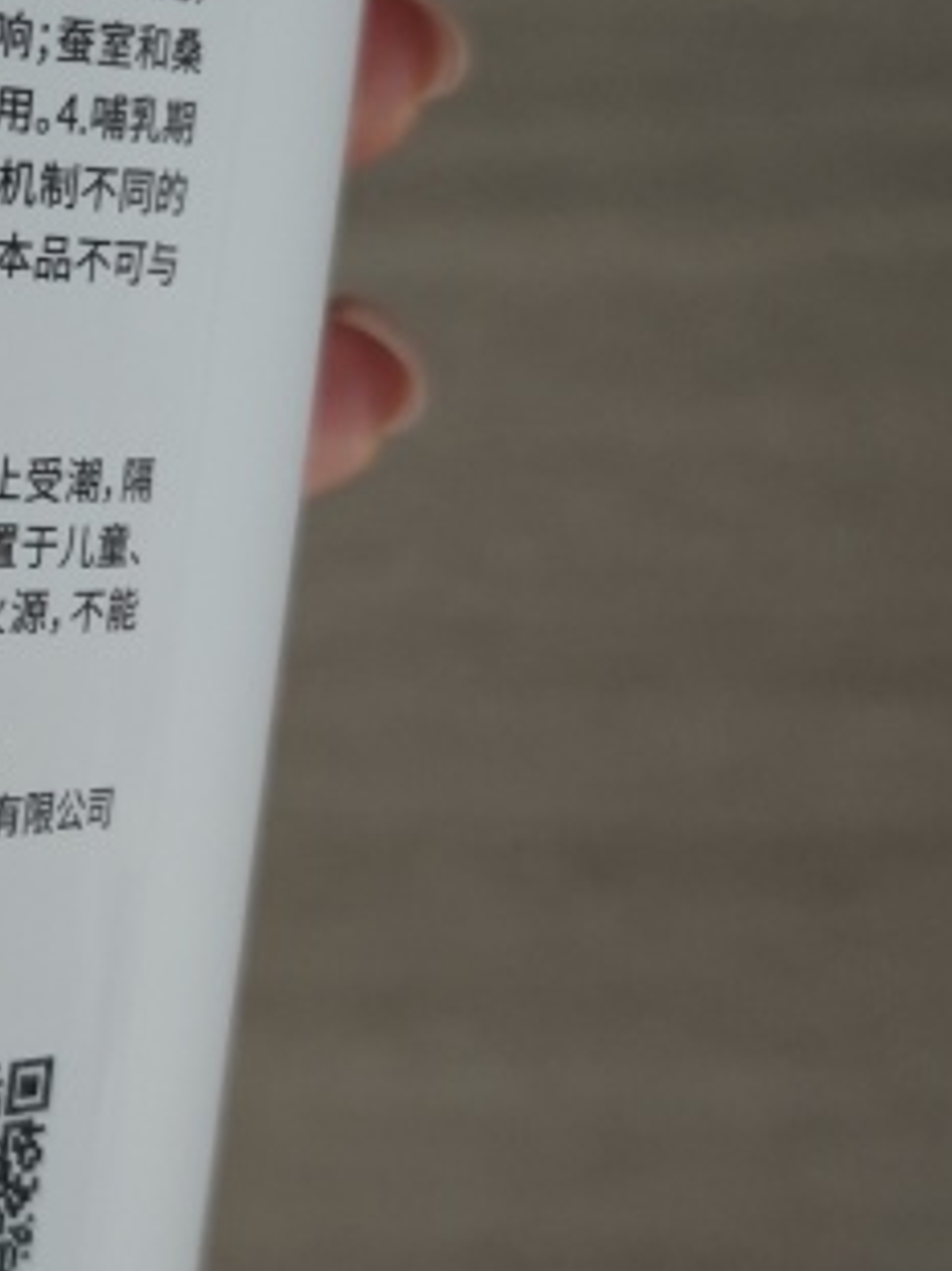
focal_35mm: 79
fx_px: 2899
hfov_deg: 16.9
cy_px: 484
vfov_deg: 24.7
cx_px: -474
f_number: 1.6
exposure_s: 1/50
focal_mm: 6.55
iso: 1000
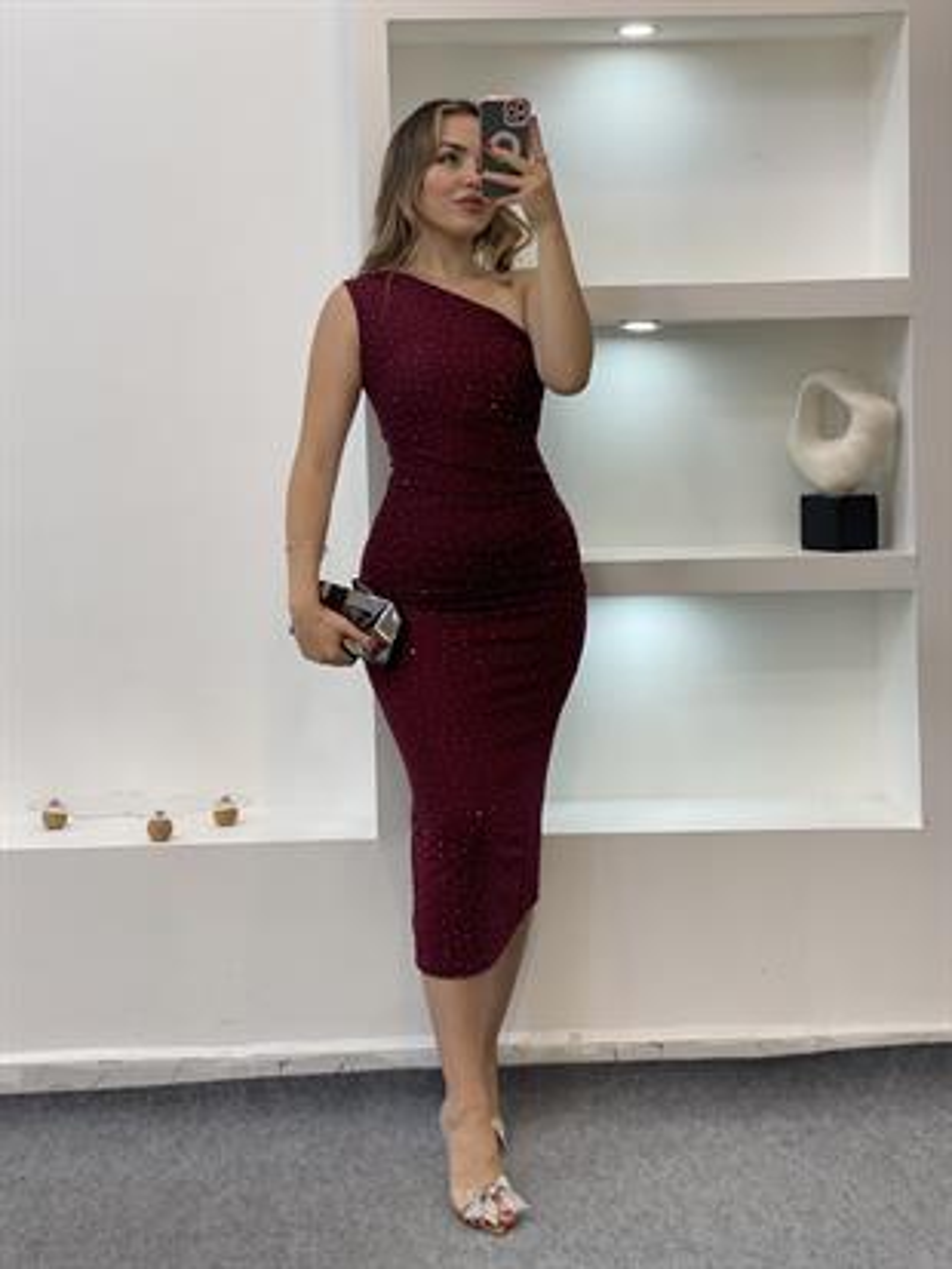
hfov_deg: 28.0
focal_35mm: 52
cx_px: 476
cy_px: 634
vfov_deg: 36.8
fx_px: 1906
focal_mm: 6
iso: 80
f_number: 2
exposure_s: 1/100
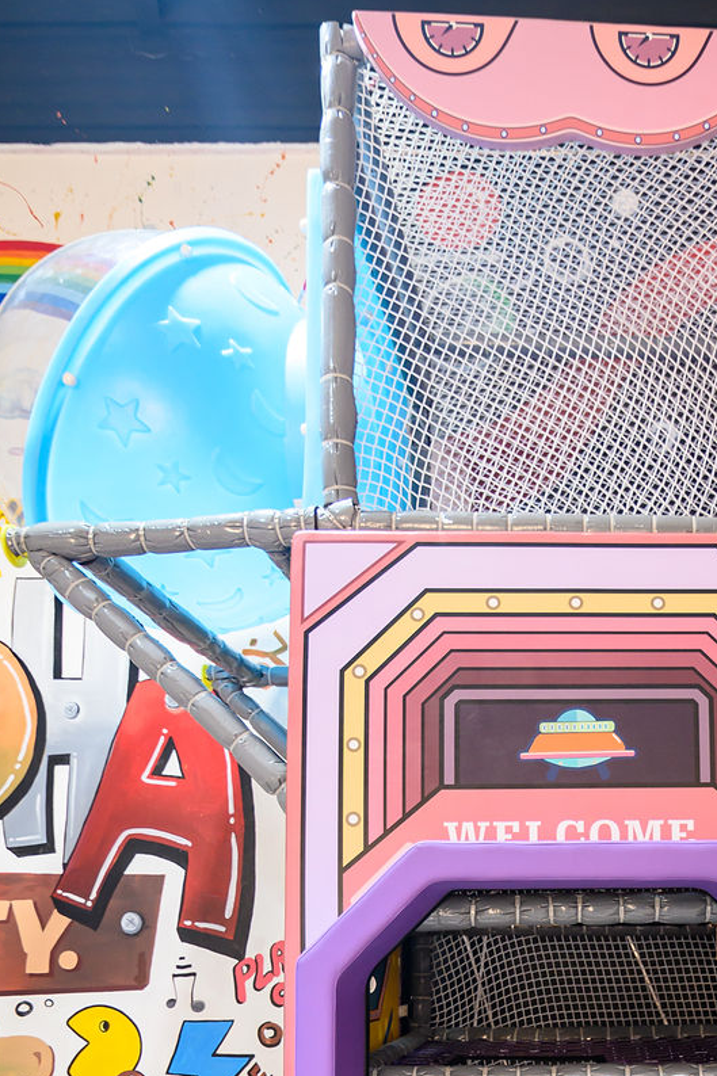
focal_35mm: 31
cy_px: 867
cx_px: 623
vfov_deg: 55.8
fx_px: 926
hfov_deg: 39.7
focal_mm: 16
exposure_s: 1/200
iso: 640
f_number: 2.8
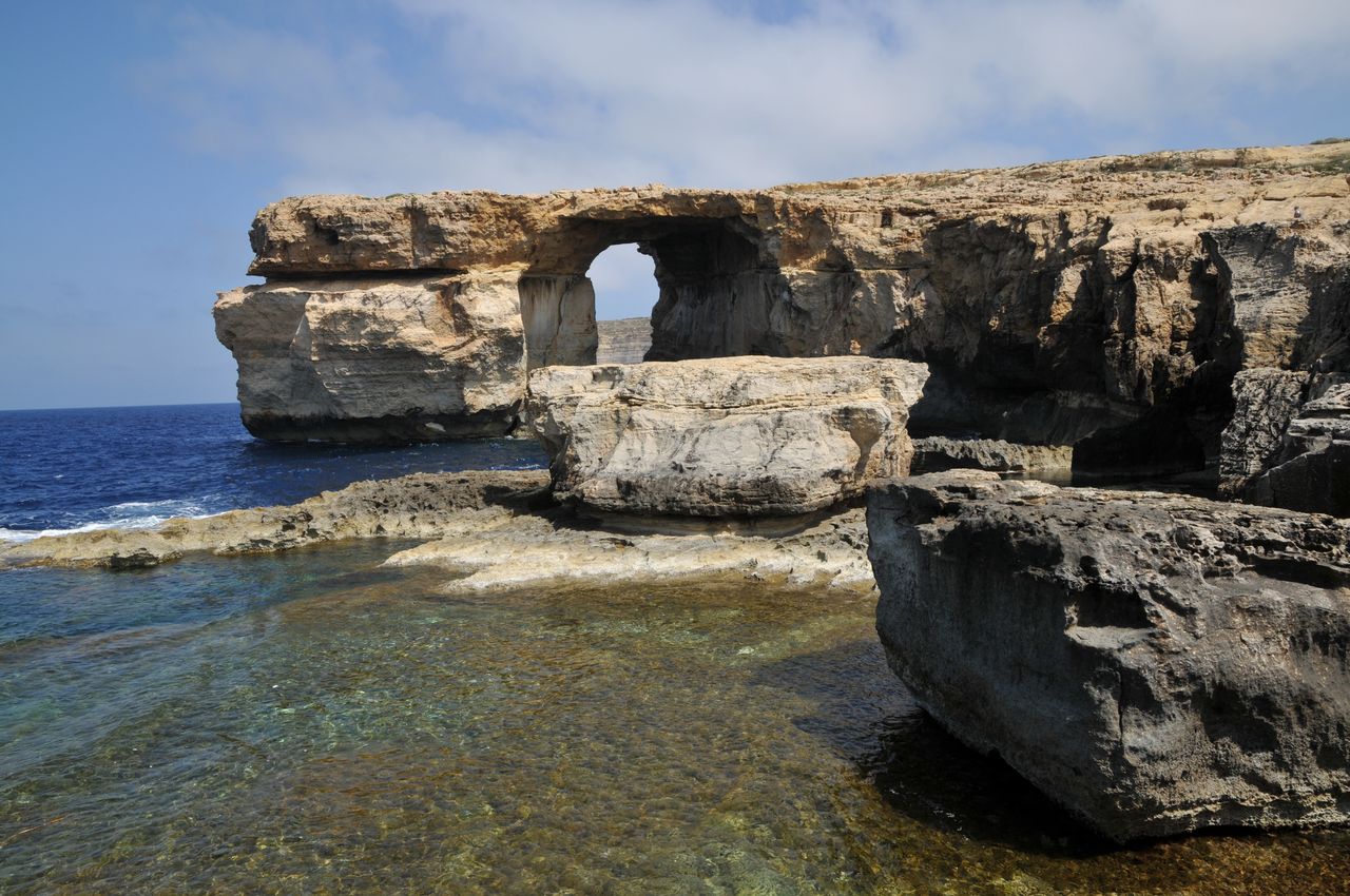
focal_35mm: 24
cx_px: 675
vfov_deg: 53.0
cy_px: 448
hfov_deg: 73.8
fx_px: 899
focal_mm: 16
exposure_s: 1/400
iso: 200
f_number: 10
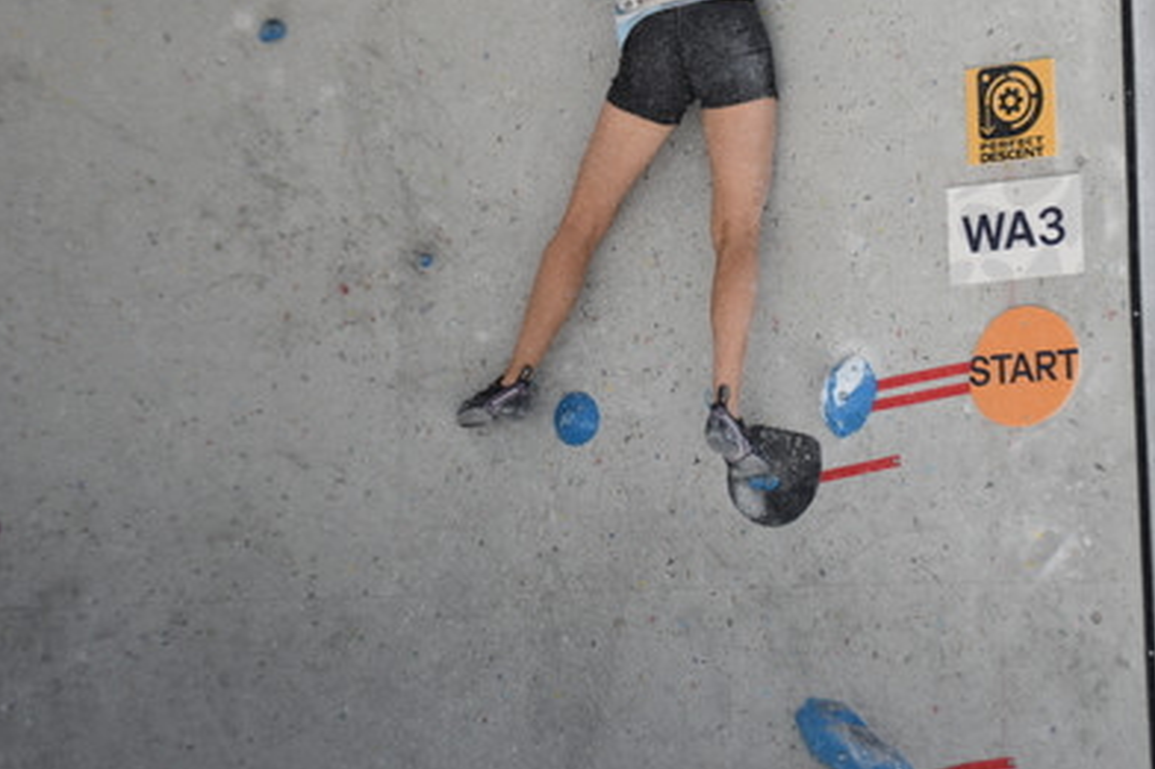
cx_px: 748
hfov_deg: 20.8
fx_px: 3143
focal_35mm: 98
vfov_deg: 13.9
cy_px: 149
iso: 400
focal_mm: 40
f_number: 5
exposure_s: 1/1250
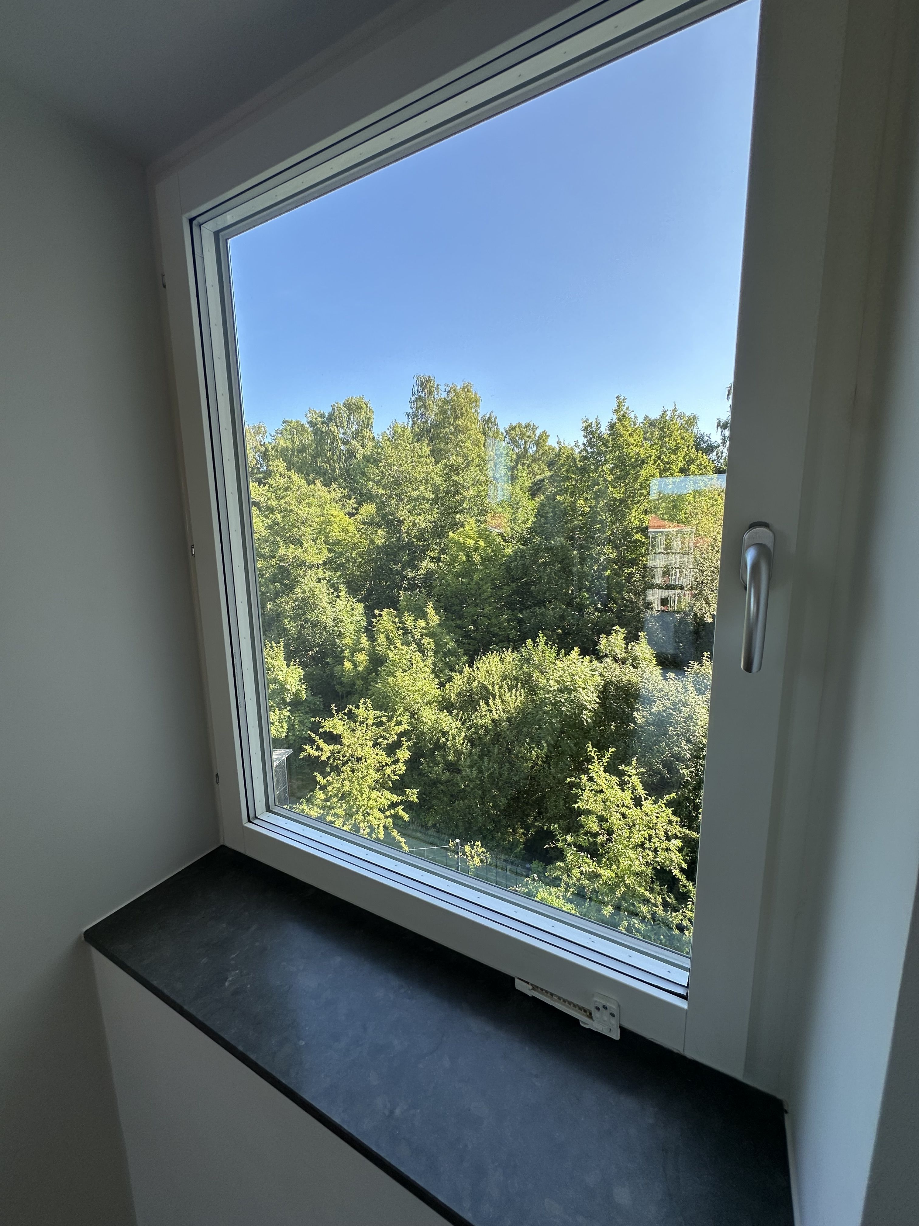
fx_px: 496
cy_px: 613
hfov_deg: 85.7
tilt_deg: -10.5
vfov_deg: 102.1
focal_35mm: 14
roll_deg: +0.5
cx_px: 460
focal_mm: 2.22
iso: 40
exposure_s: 1/269
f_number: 2.2
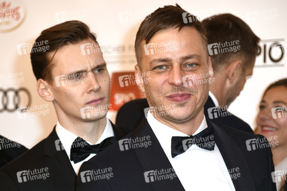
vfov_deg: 7.2
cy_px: 96
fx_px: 1514
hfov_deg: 10.8
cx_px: 144
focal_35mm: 190
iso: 250
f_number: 6.3
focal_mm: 190
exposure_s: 1/160
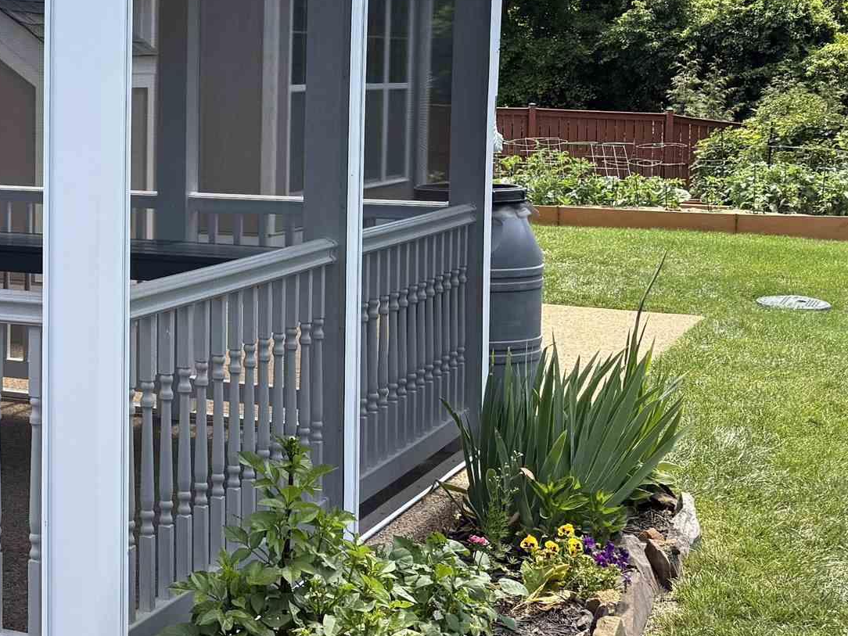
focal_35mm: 68
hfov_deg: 26.5
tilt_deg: -4.7
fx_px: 1666
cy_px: 214
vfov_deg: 21.5
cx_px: -62
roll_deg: -0.2
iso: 100
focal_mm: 6.76
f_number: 1.78
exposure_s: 1/967
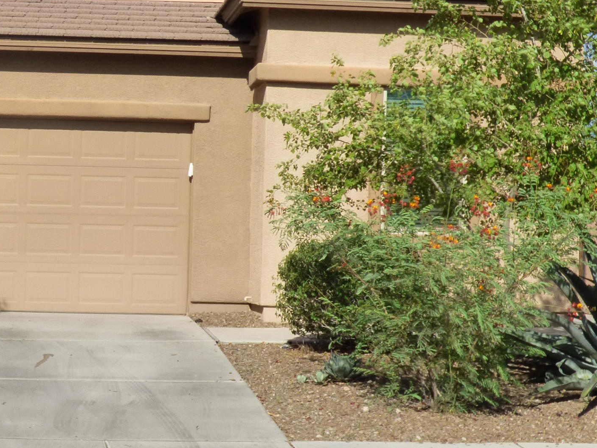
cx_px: 151
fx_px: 1656
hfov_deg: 20.3
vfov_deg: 15.4
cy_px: 256
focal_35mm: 96
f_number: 6.3
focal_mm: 7.79
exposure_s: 1/800
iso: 200
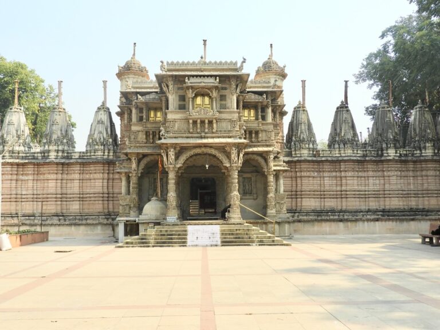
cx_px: 220
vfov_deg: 40.7
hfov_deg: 52.6
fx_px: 445
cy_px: 165
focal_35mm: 35
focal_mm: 6.3
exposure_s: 1/800
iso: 100
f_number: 3.8
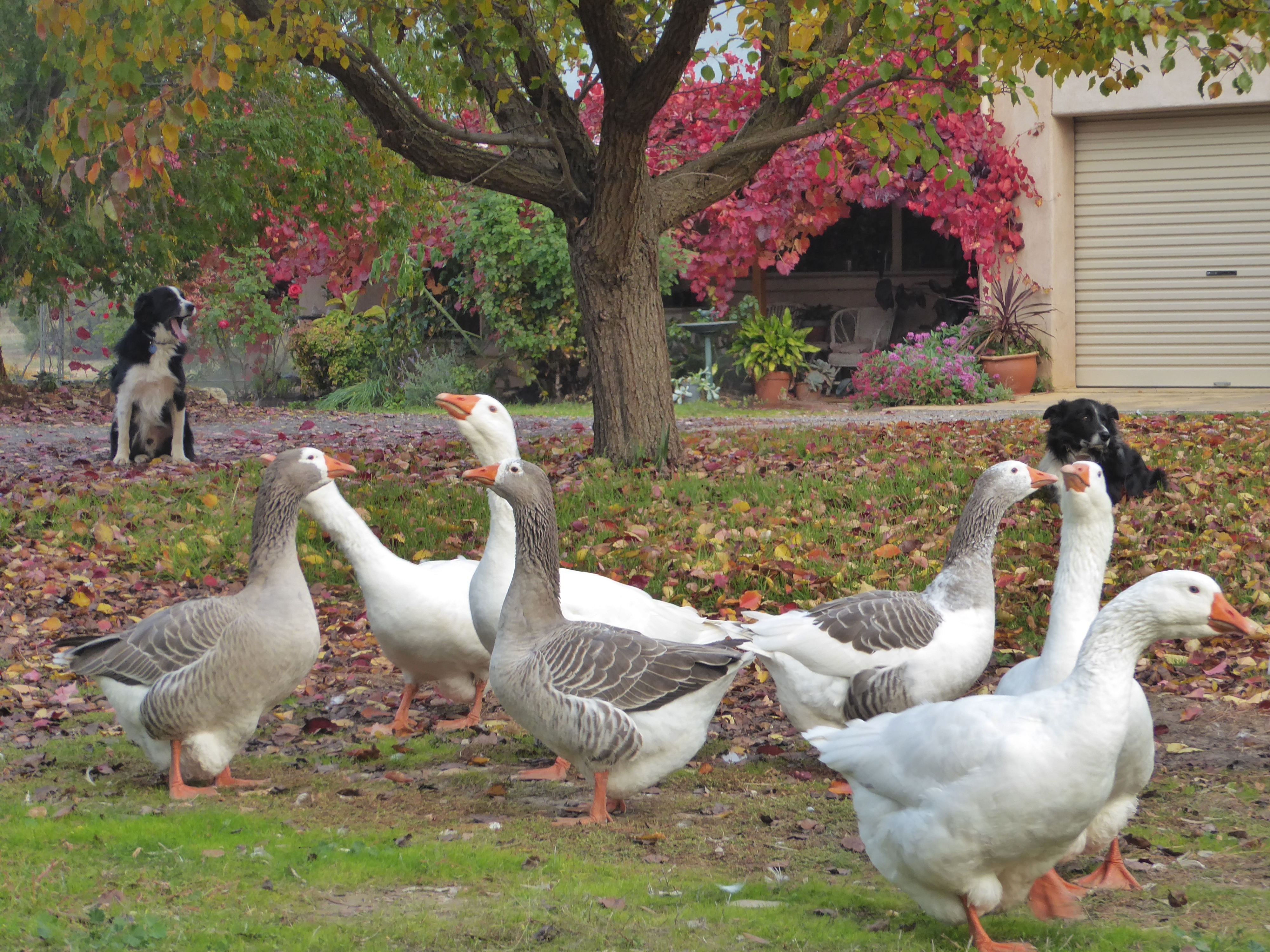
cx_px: 635
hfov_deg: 15.5
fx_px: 4659
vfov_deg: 11.7
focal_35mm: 127
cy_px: 476
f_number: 5.1
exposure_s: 1/60
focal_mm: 20.6
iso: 200
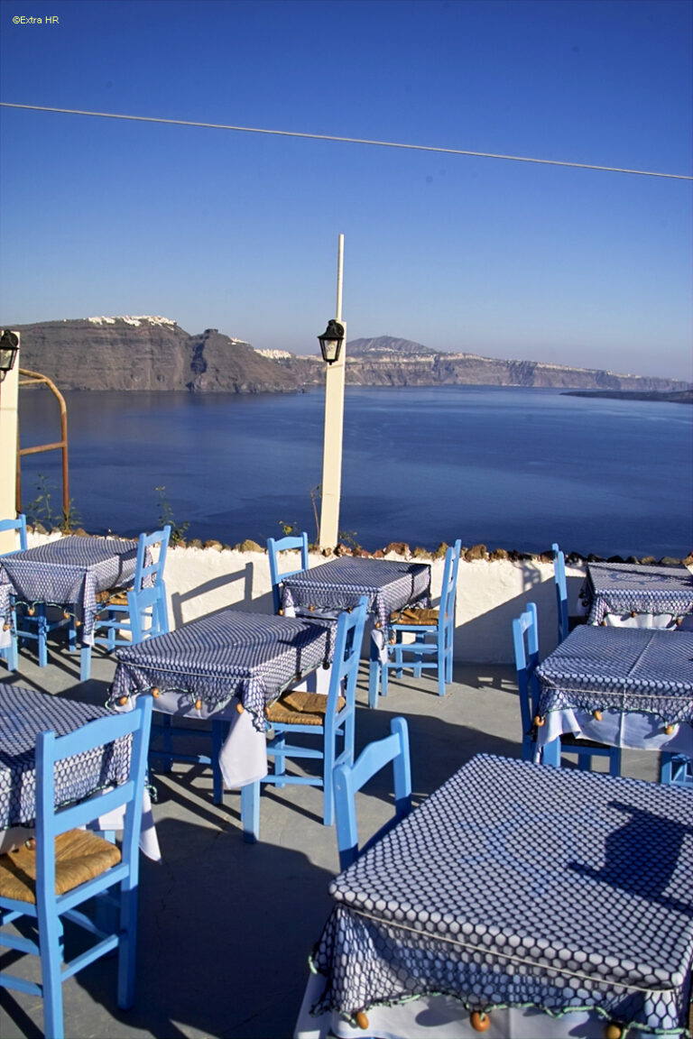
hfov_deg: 42.3
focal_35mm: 31
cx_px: 346
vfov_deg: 60.3
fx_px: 895
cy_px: 520
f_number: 5.6
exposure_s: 1/250
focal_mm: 18
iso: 100
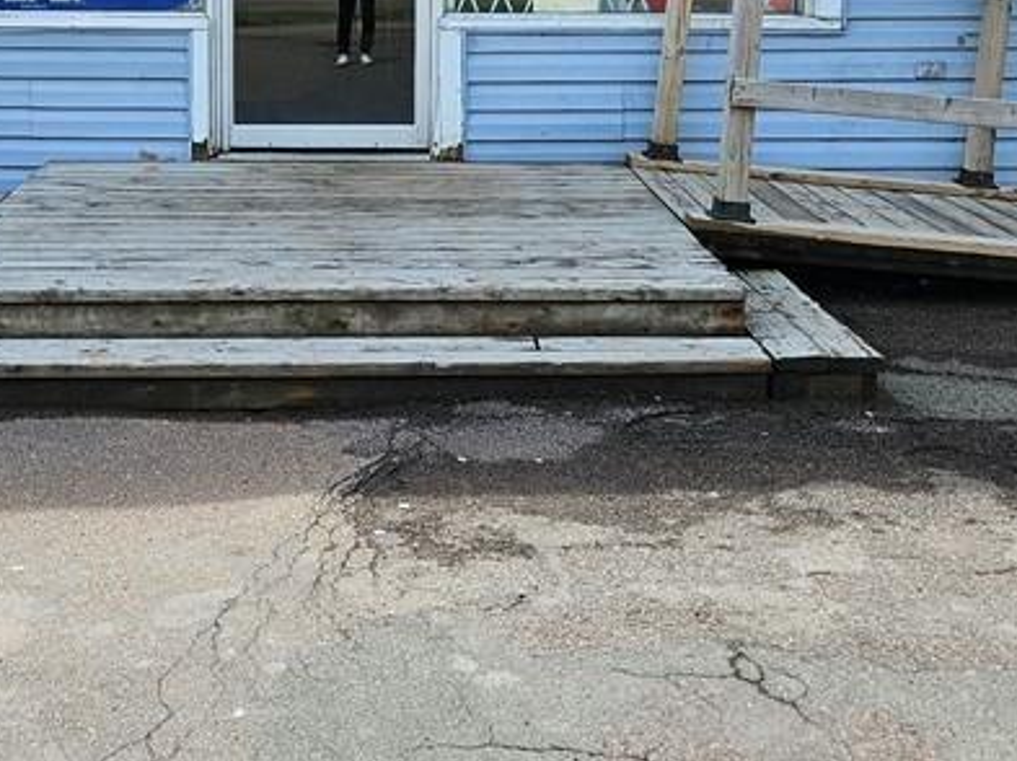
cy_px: 101
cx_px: 355
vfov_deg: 23.8
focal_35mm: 60
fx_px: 1761
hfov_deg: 32.0
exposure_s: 1/1402
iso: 32
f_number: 1.8
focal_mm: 5.4
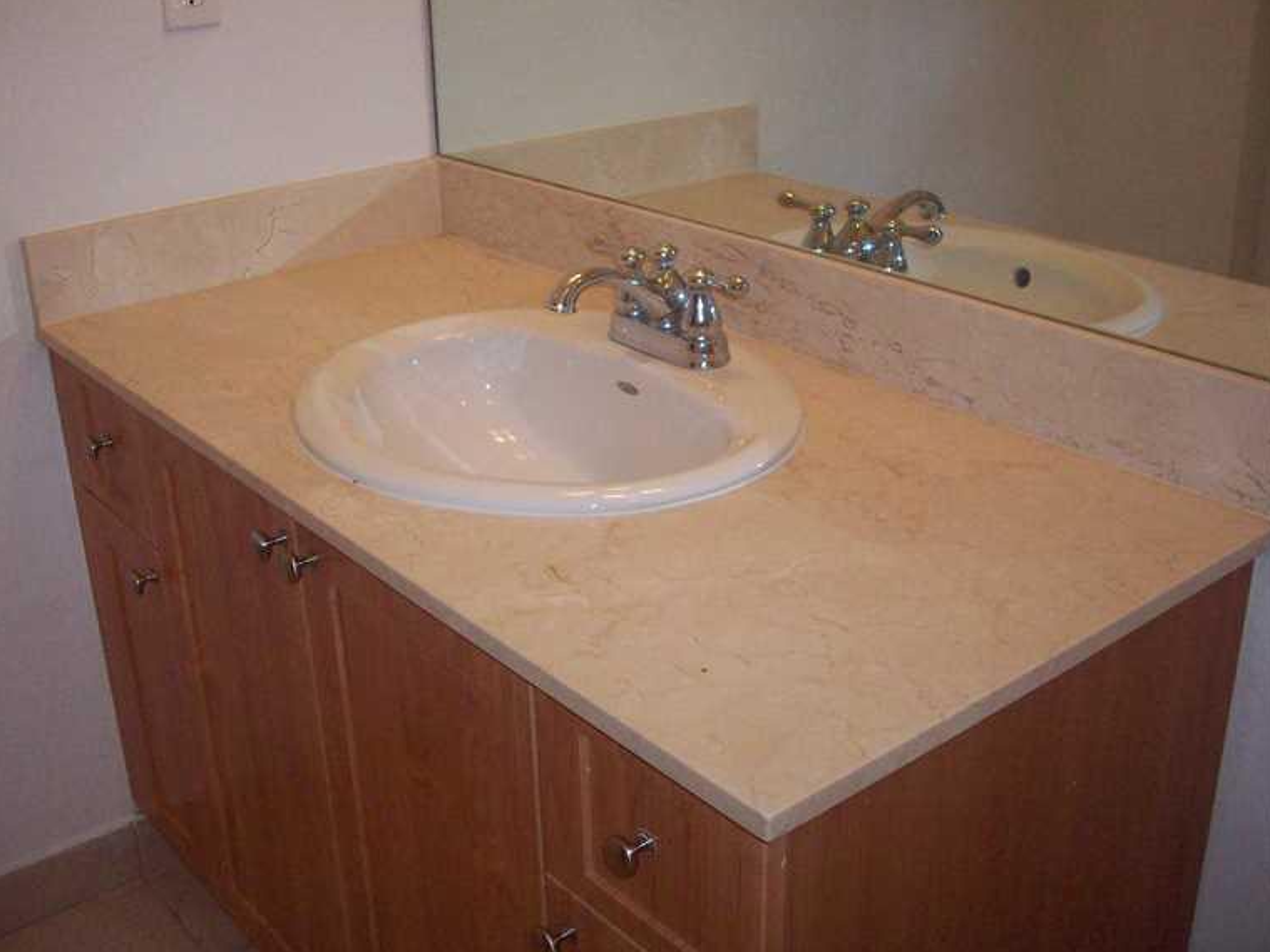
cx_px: 607
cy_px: 467
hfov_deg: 47.9
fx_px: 1431
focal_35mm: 39
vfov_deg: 36.8
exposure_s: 1/64
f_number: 2.8
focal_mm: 6.2
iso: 200
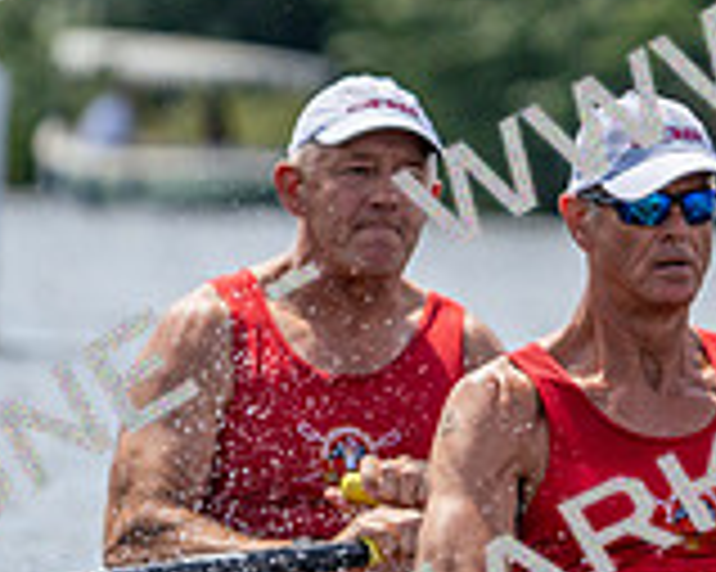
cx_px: 950
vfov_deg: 1.5
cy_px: 259
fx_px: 21771
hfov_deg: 1.9
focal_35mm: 1028
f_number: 6.3
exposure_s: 1/2000
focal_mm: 300
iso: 400
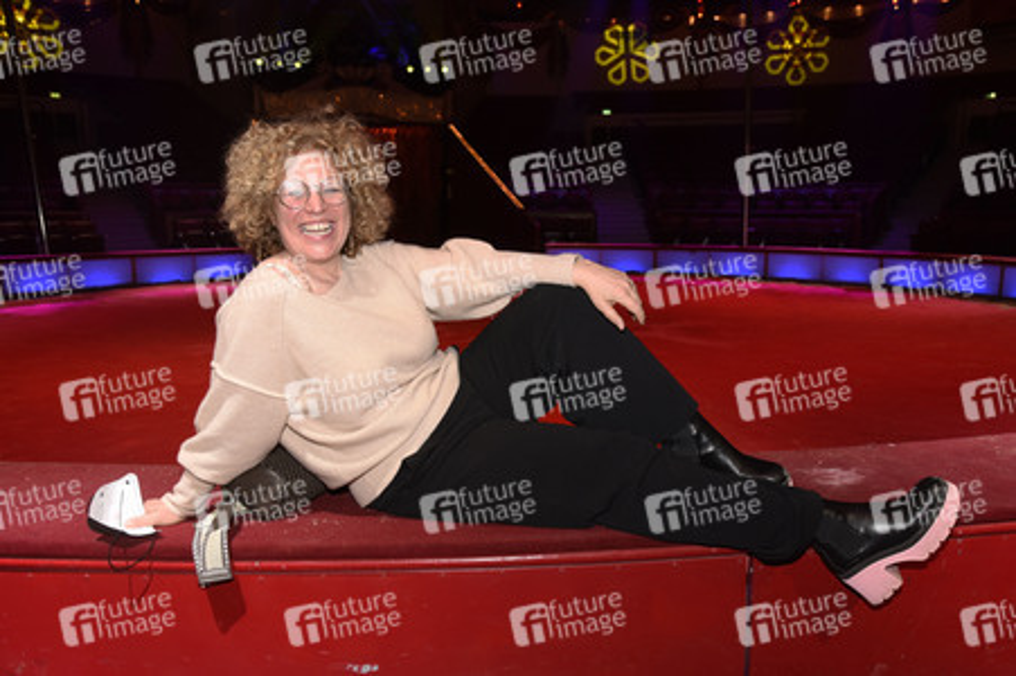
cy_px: 338
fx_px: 846
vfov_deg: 43.5
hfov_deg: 62.0
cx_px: 508
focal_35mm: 30
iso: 1000
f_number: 6.3
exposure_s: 1/125
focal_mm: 30
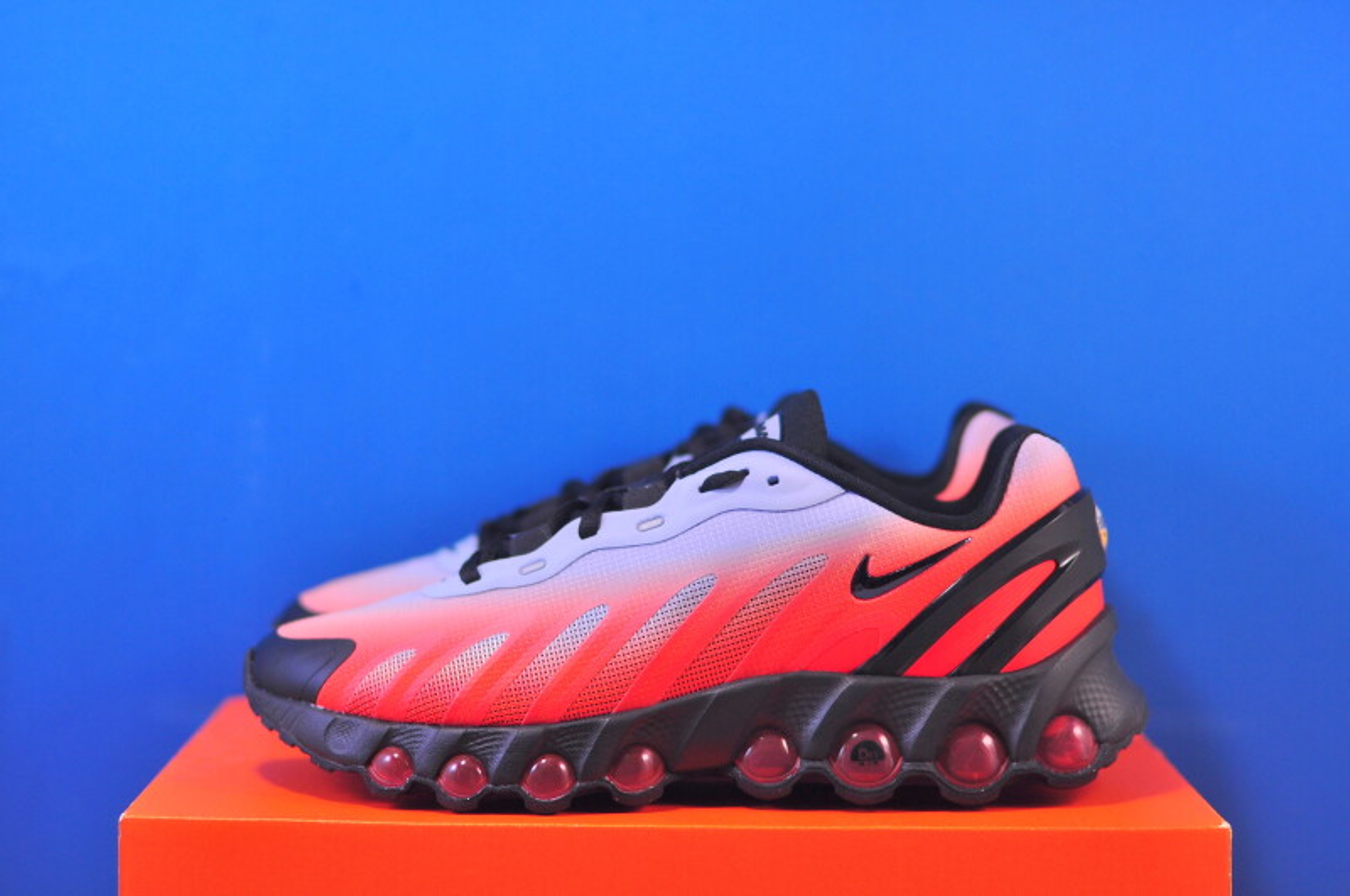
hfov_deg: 27.0
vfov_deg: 18.1
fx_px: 2808
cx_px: 675
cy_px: 448
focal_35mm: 75
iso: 250
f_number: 2.2
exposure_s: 1/320
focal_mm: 50
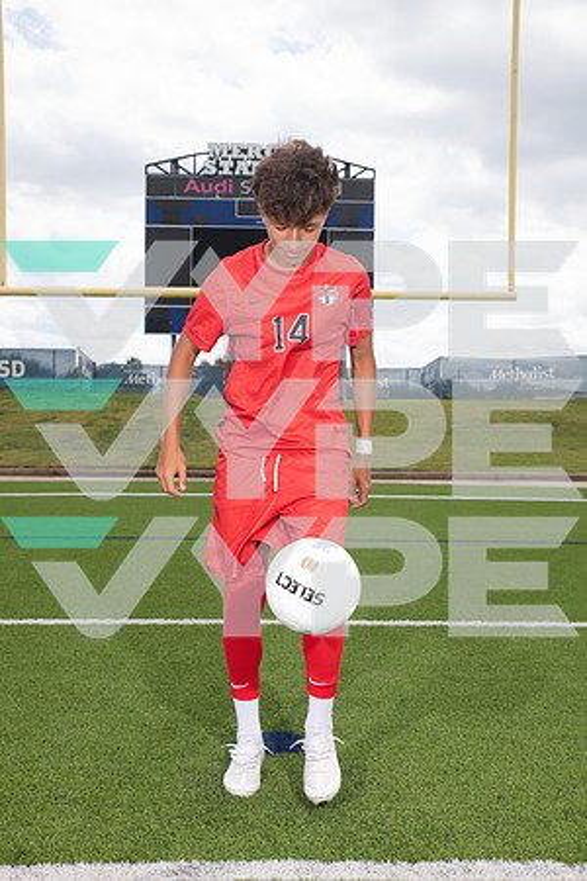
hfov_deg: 33.4
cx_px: 294
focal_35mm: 40
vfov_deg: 48.5
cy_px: 440
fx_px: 978
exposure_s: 1/400
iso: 125
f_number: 7.1
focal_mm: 40
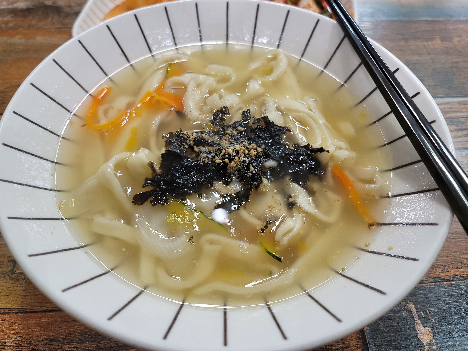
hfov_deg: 69.4
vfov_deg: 54.9
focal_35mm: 25
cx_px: 234
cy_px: 176
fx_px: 338
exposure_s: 1/120
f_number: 1.8
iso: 125
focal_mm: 7
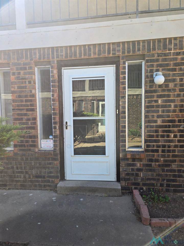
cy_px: 123
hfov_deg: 58.9
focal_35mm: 23
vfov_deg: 73.9
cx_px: 92
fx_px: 163
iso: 25
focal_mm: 5.4
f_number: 1.8
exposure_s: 1/225
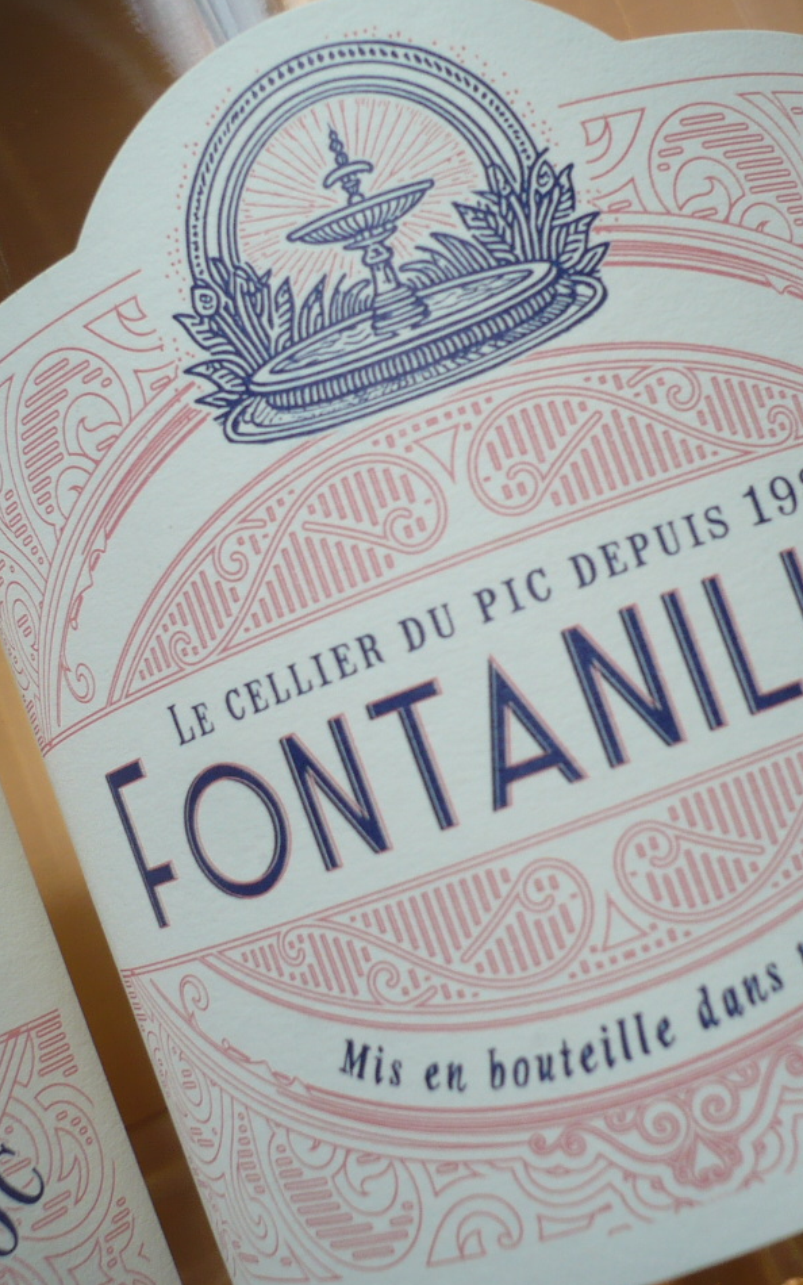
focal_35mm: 50
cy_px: 642
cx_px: 538
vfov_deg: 40.3
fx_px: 1750
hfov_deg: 25.7
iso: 100
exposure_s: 1/125
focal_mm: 5.8
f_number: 8
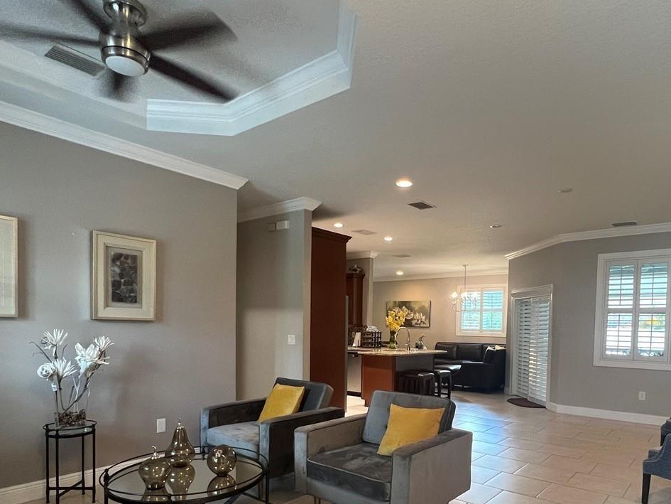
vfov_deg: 59.3
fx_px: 427
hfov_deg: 76.2
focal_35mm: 22
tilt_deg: -3.2
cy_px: 346
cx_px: 370
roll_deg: -0.9
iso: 250
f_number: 1.8
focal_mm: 1.57
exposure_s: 1/60
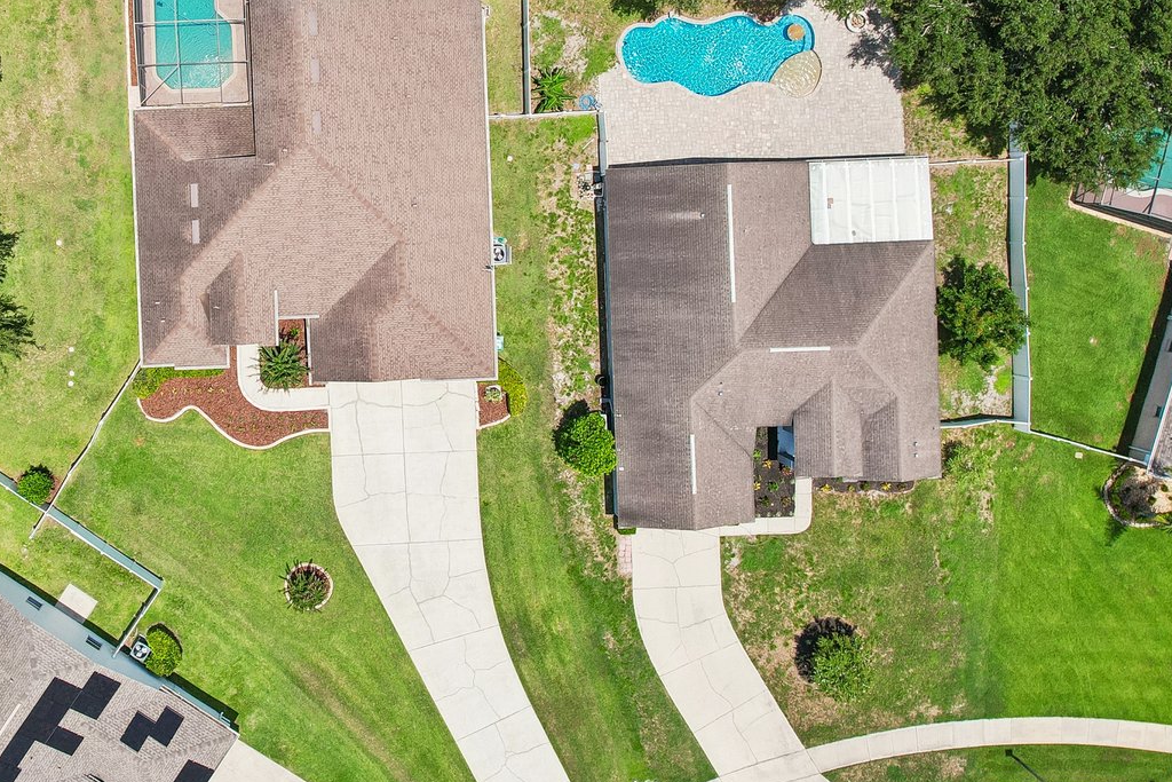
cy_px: 231
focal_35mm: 44
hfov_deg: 43.2
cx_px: 302
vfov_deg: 30.2
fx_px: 1433
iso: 160
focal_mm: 8.4
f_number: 2.8
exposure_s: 1/3000
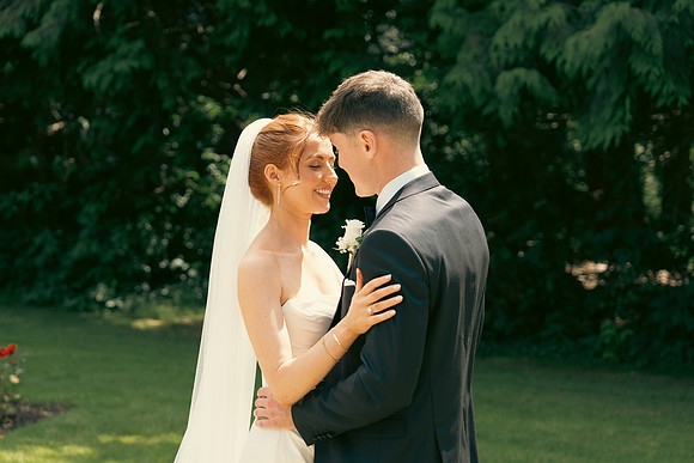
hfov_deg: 31.0
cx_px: 347
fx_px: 1253
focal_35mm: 65
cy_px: 232
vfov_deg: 20.9
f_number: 3.5
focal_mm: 65
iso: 640
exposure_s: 1/1600
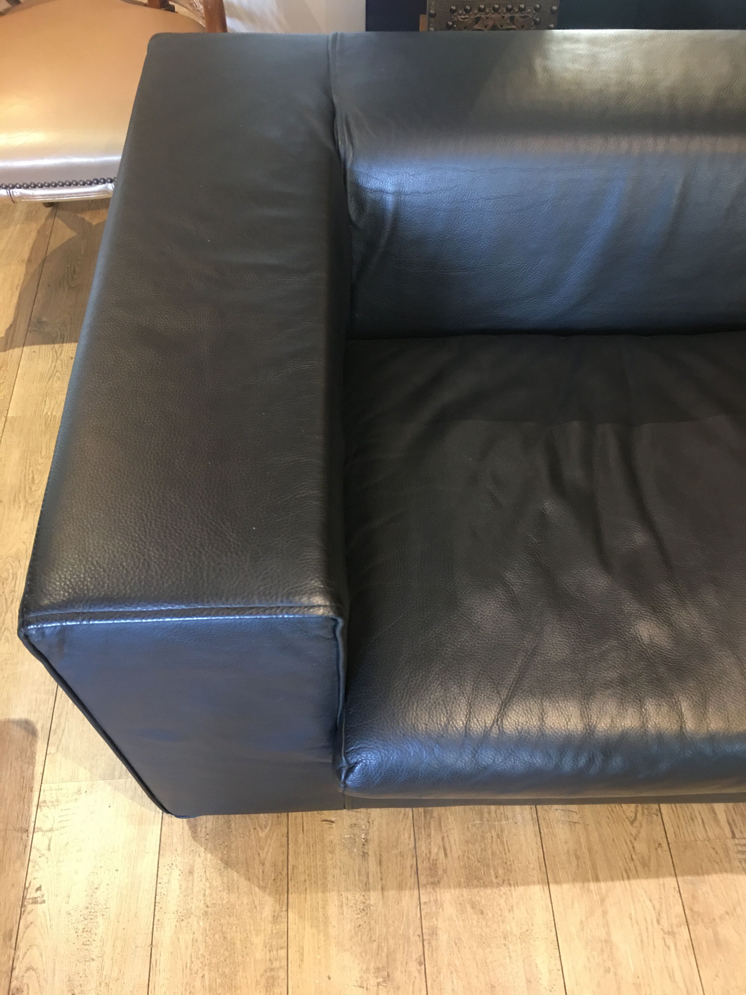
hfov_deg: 48.2
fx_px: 833
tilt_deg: -54.8
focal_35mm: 29
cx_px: 373
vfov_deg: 61.7
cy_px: 498
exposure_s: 1/17
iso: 125
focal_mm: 4.15
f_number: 2.2
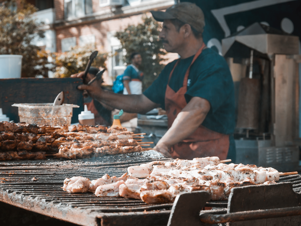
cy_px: 113
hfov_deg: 27.8
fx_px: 609
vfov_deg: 21.0
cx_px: 150
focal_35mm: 70
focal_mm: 35
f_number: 5.5
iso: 200
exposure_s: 1/160
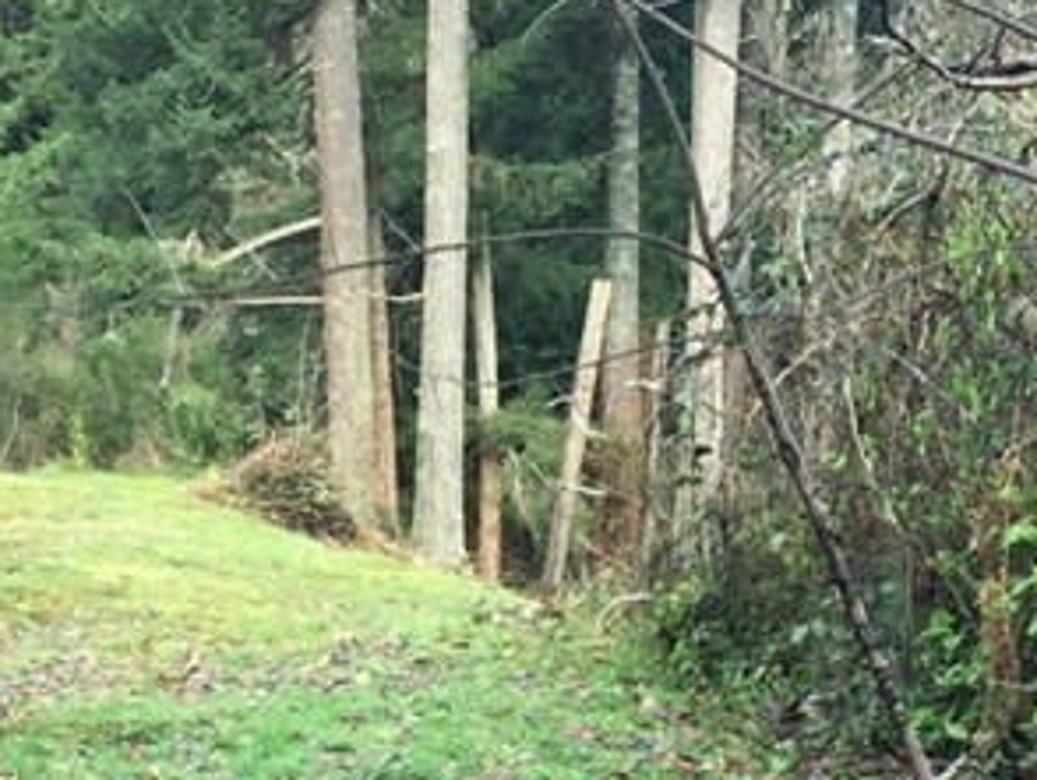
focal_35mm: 101
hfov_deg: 19.2
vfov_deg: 14.4
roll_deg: +0.4
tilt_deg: -7.9
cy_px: 773
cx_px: 215
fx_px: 3028
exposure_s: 1/120
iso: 40
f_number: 2.2
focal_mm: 4.15
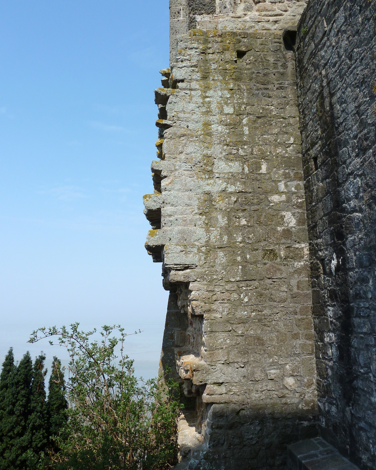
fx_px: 376
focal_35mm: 27
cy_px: 241
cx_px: 190
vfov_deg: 64.1
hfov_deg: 53.2
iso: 80
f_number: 4
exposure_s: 1/500
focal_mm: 4.1
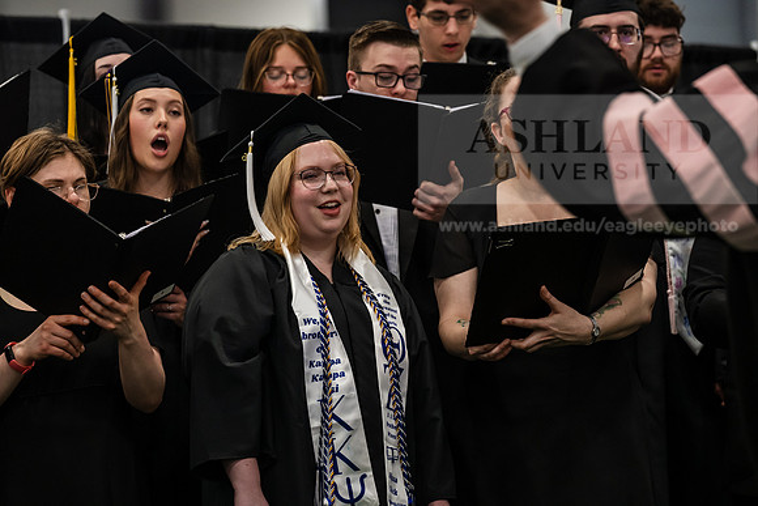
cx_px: 379
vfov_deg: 9.2
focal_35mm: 150
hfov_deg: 13.7
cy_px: 253
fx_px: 3159
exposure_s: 1/200
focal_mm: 150
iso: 4000
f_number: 5
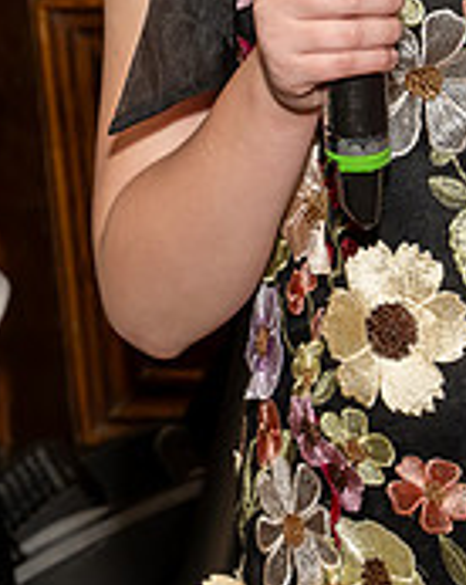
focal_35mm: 221
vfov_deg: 8.6
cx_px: 107
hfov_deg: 7.0
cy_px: -282
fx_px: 3817
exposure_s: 1/250
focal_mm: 52
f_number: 8
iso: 640
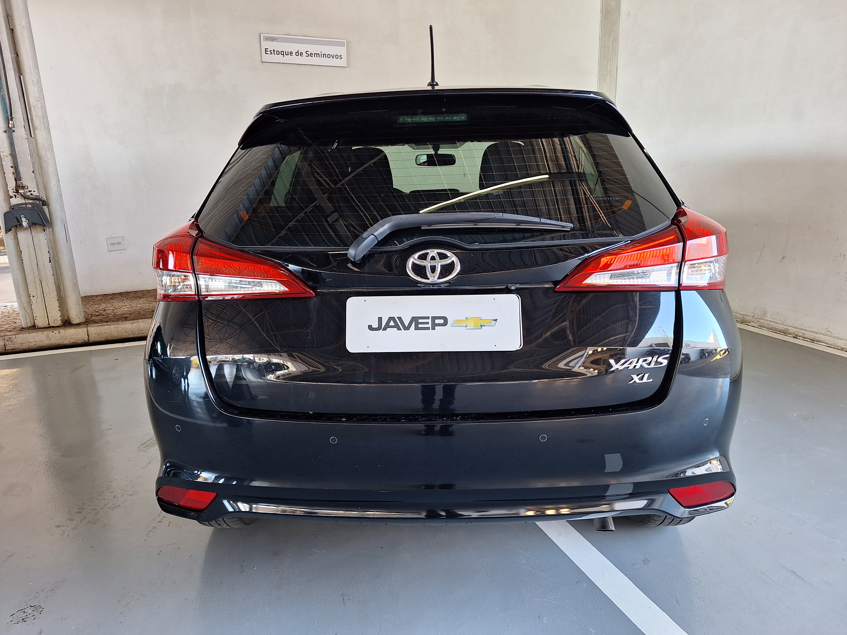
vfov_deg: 58.9
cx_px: 424
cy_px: 318
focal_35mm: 23
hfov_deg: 73.9
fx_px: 563
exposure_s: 1/40
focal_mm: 5.54
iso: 50
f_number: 1.8
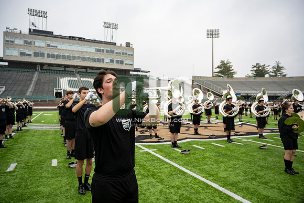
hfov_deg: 73.7
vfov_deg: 53.2
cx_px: 152
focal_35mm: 24
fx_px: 203
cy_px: 102
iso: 320
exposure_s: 1/200
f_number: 4
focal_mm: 24
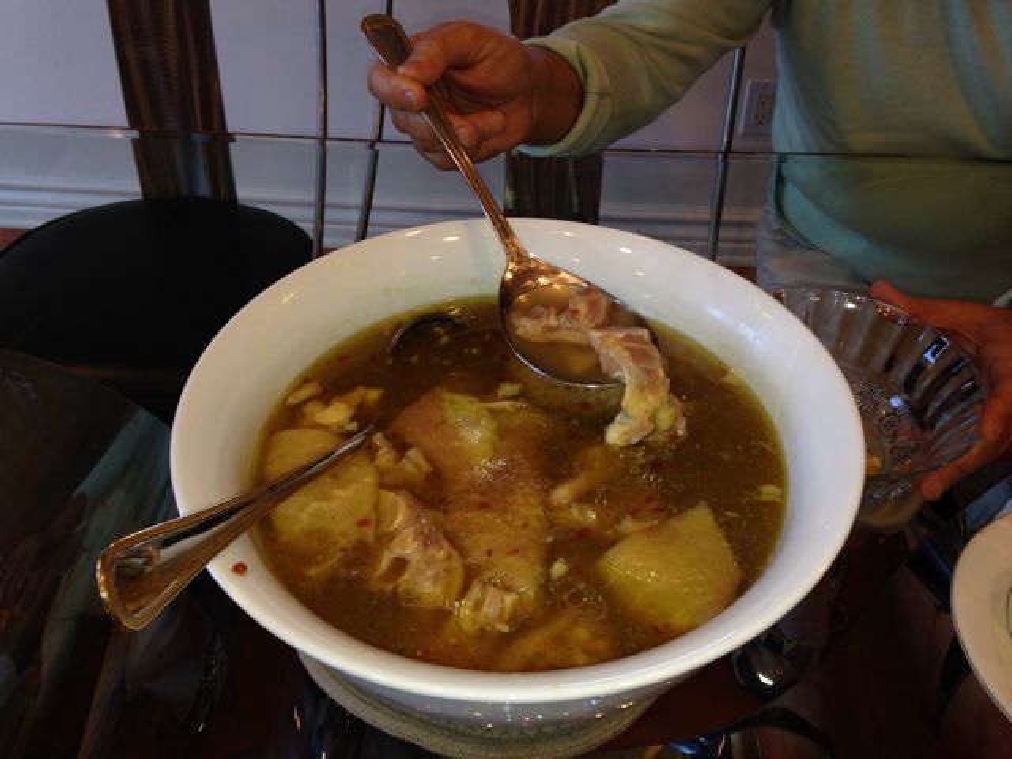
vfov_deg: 42.9
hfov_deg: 55.4
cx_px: 506
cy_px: 380
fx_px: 965
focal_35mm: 33
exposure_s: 1/51
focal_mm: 4.12
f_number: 2.4
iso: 50
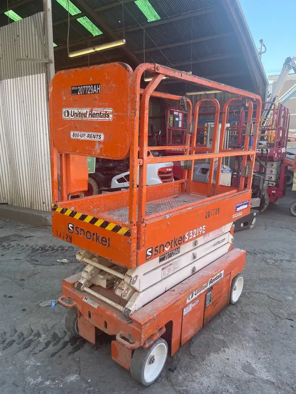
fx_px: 296
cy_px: 197
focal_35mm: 26
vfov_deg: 67.3
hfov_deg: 53.1
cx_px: 148
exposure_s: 1/317
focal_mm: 4.2
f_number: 1.6
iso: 32
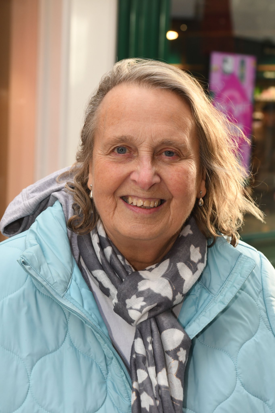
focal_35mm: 84
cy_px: 206
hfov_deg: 16.3
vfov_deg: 24.2
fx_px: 963
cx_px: 138
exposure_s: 1/250
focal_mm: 56
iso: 800
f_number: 5
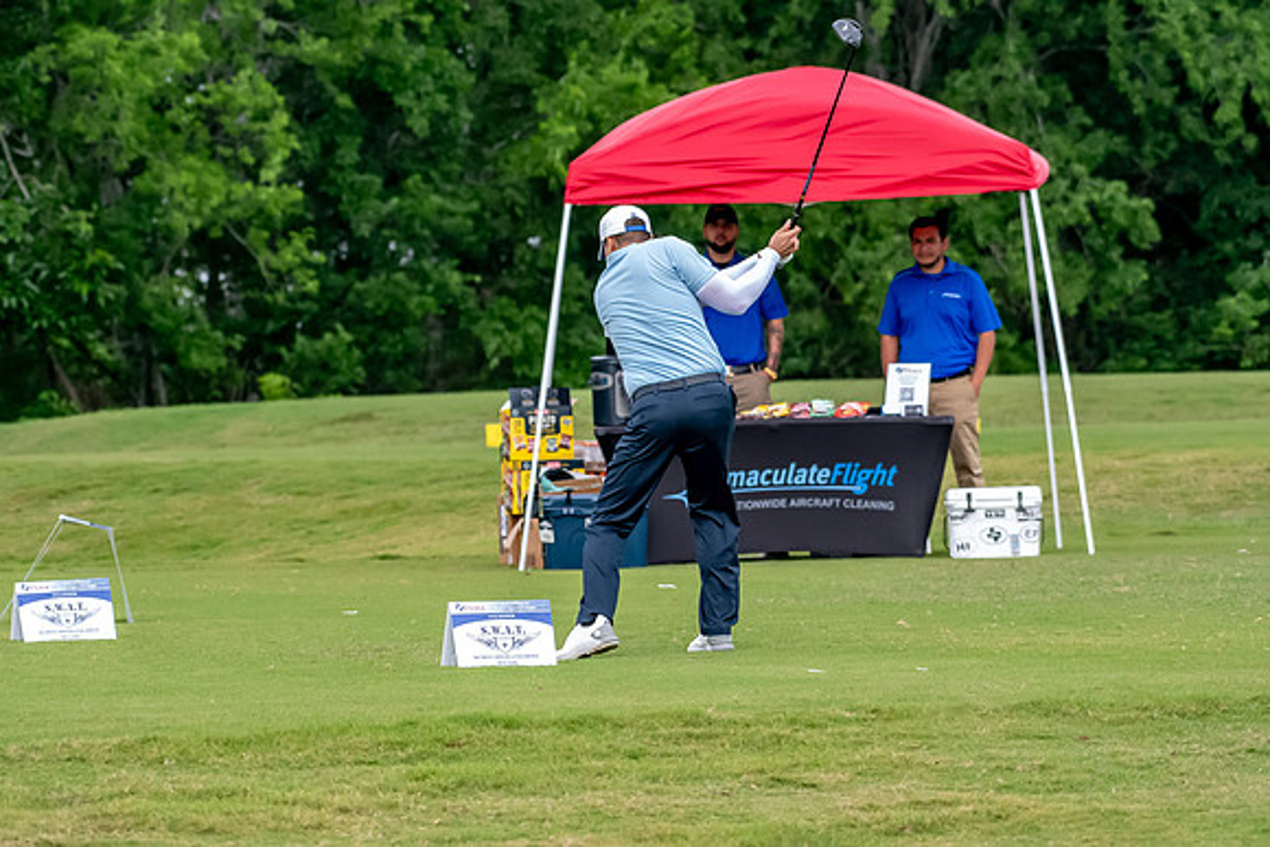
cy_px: 424
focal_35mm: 300
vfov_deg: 4.6
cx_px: 635
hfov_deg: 6.9
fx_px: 10585
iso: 2000
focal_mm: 200
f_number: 5.6
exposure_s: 1/2000
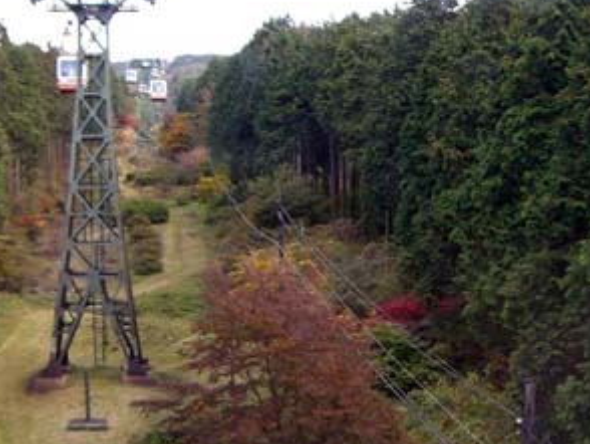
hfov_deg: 27.4
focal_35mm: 71
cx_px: 317
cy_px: 288
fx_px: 1211
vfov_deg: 20.7
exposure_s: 1/160
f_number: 2.7
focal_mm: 6.2
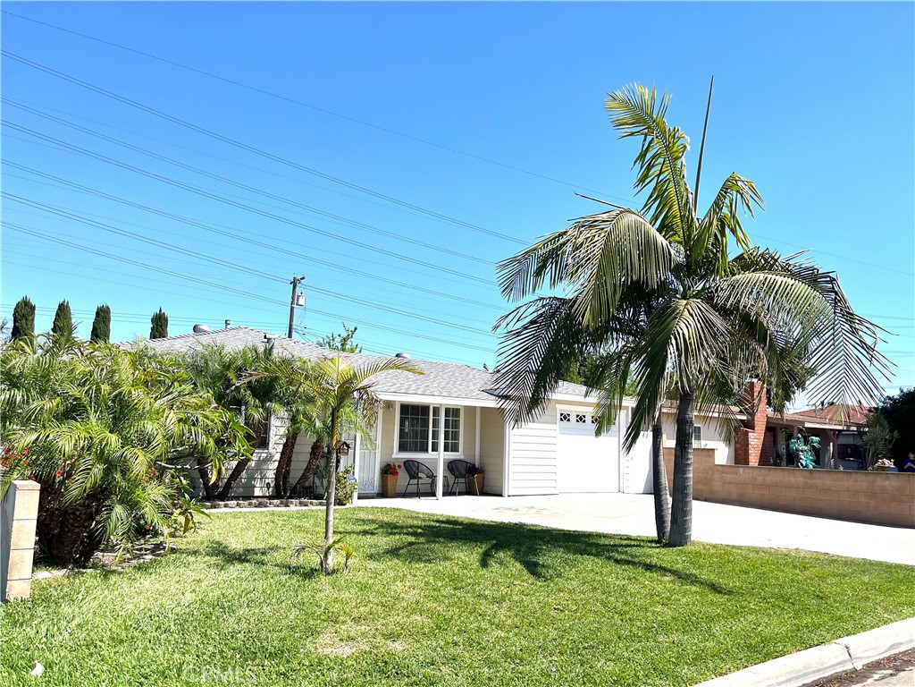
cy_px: 344
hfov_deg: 67.3
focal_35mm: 26
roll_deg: -1.3
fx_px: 687
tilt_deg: +8.6
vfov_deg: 53.1
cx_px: 458
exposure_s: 1/3413
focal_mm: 5.1
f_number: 1.6
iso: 50
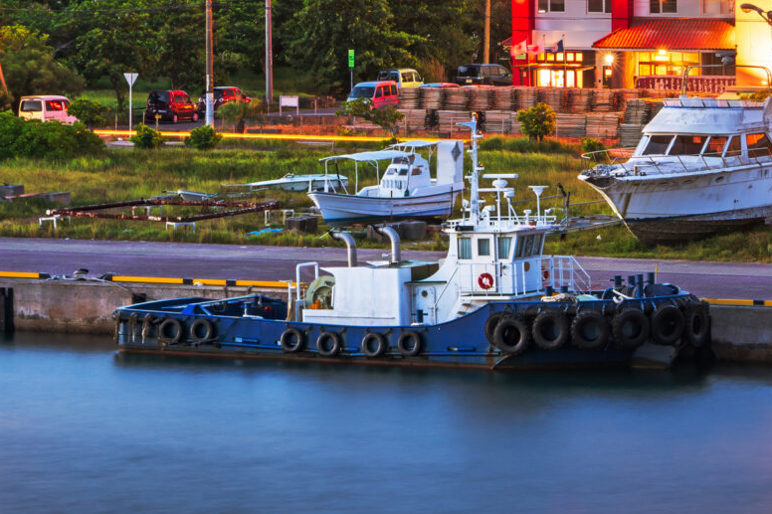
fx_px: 5445
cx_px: 146
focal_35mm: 254
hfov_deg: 8.1
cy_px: -265
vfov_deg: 5.4
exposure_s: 20
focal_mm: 77
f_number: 11
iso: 100
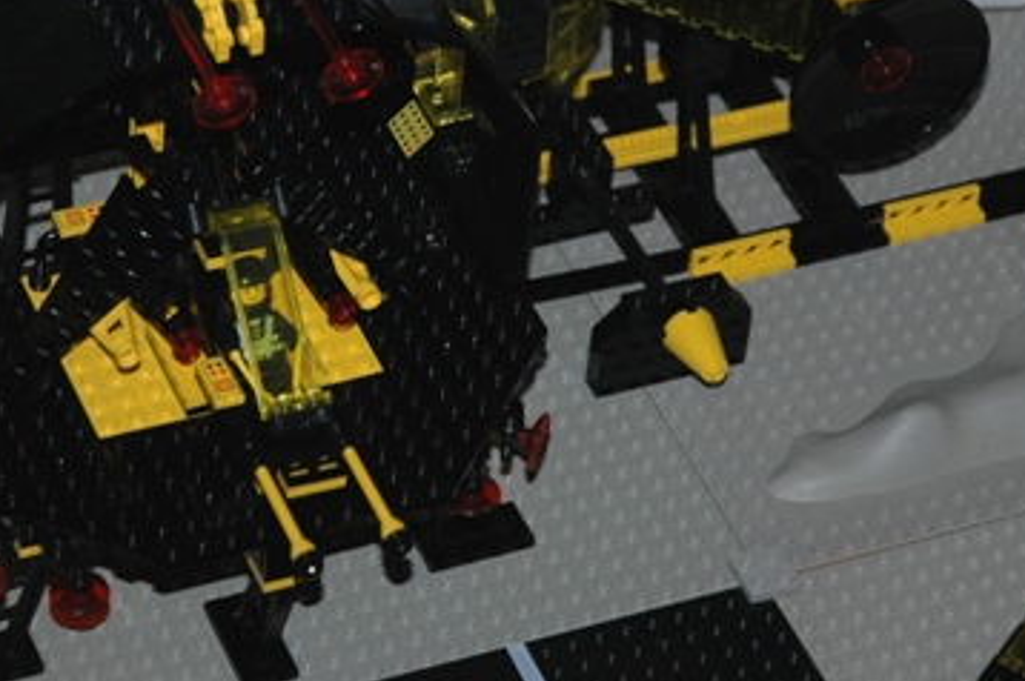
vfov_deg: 7.7
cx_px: 472
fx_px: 5037
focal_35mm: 177
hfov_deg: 11.6
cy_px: 39
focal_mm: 55
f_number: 4.5
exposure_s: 1/60
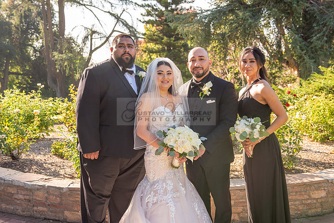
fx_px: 408
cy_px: 112
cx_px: 167
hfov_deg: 44.5
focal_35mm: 44
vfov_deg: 30.5
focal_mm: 44
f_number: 5.6
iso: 200
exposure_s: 1/250
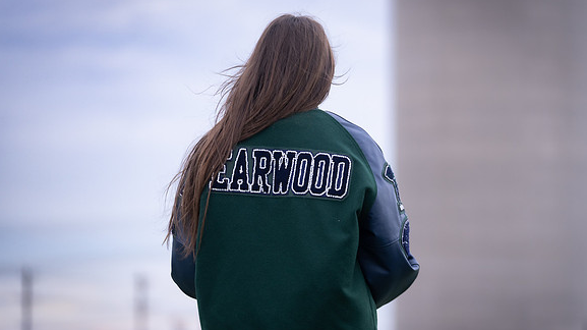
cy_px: 174
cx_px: 304
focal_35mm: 160
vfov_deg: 7.6
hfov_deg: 13.4
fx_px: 2489
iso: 500
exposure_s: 1/400
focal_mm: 140
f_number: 2.8
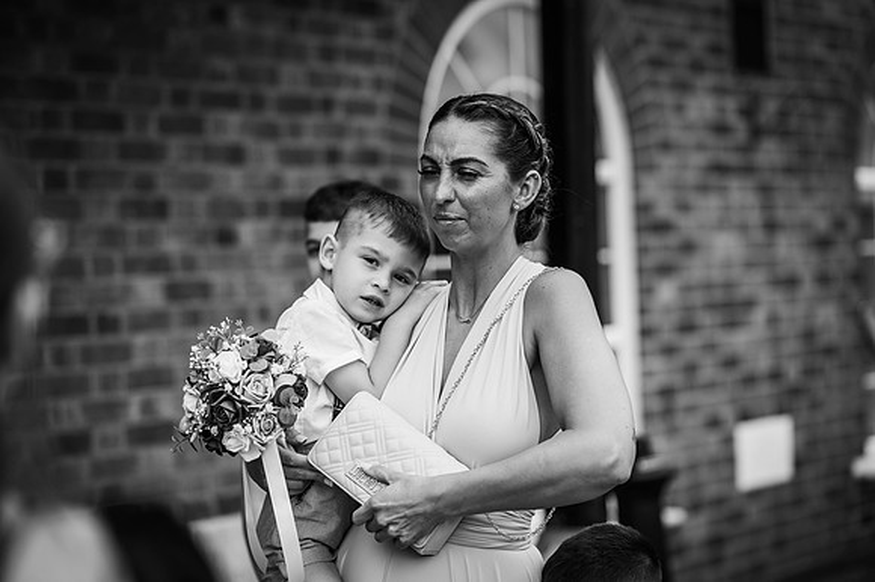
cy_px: 291
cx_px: 438
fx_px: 2065
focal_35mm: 85
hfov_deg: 23.9
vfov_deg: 16.1
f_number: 2.2
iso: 100
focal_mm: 85
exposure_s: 1/1600
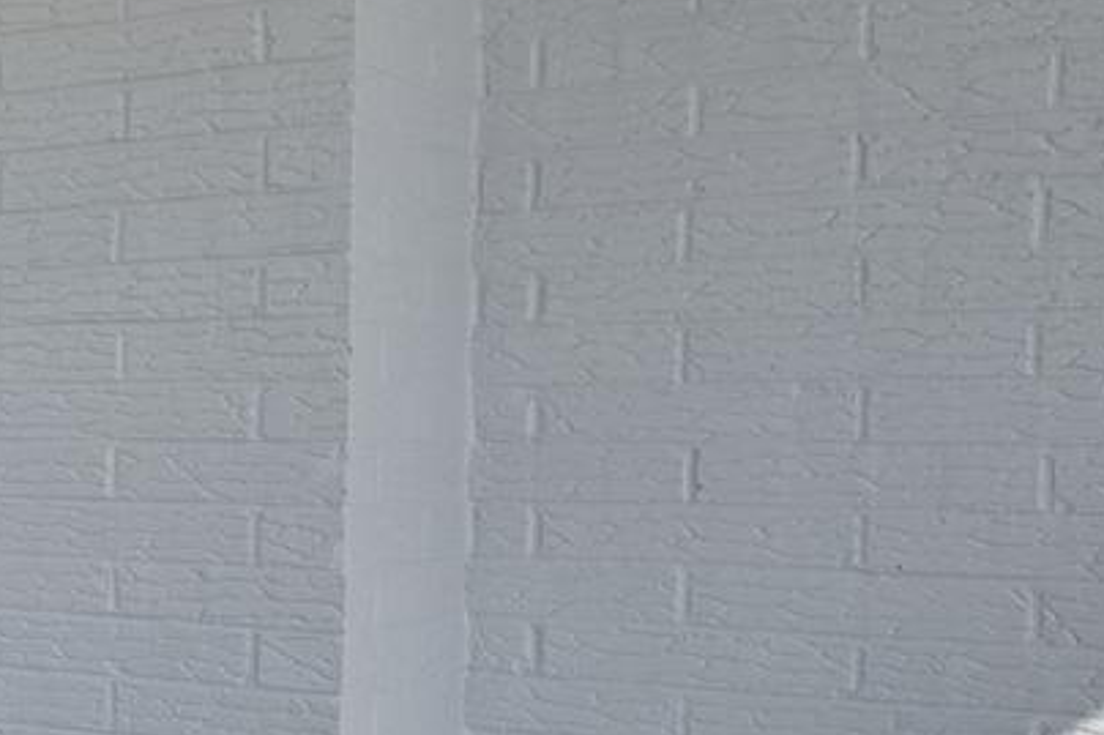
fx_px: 2176
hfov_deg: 20.2
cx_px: -891
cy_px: 466
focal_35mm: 71
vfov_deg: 19.1
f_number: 8
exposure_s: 1/250
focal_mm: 14
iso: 320
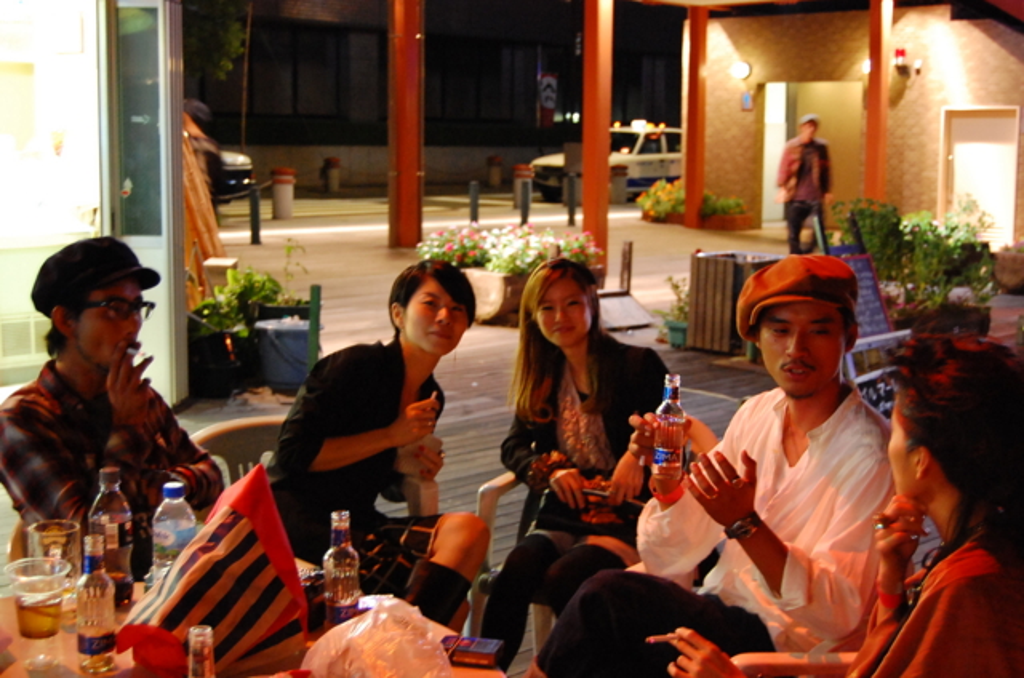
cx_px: 512
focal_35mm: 52
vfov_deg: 25.6
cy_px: 339
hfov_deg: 37.9
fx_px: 1490
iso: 1600
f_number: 4.8
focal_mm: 35
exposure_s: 1/10
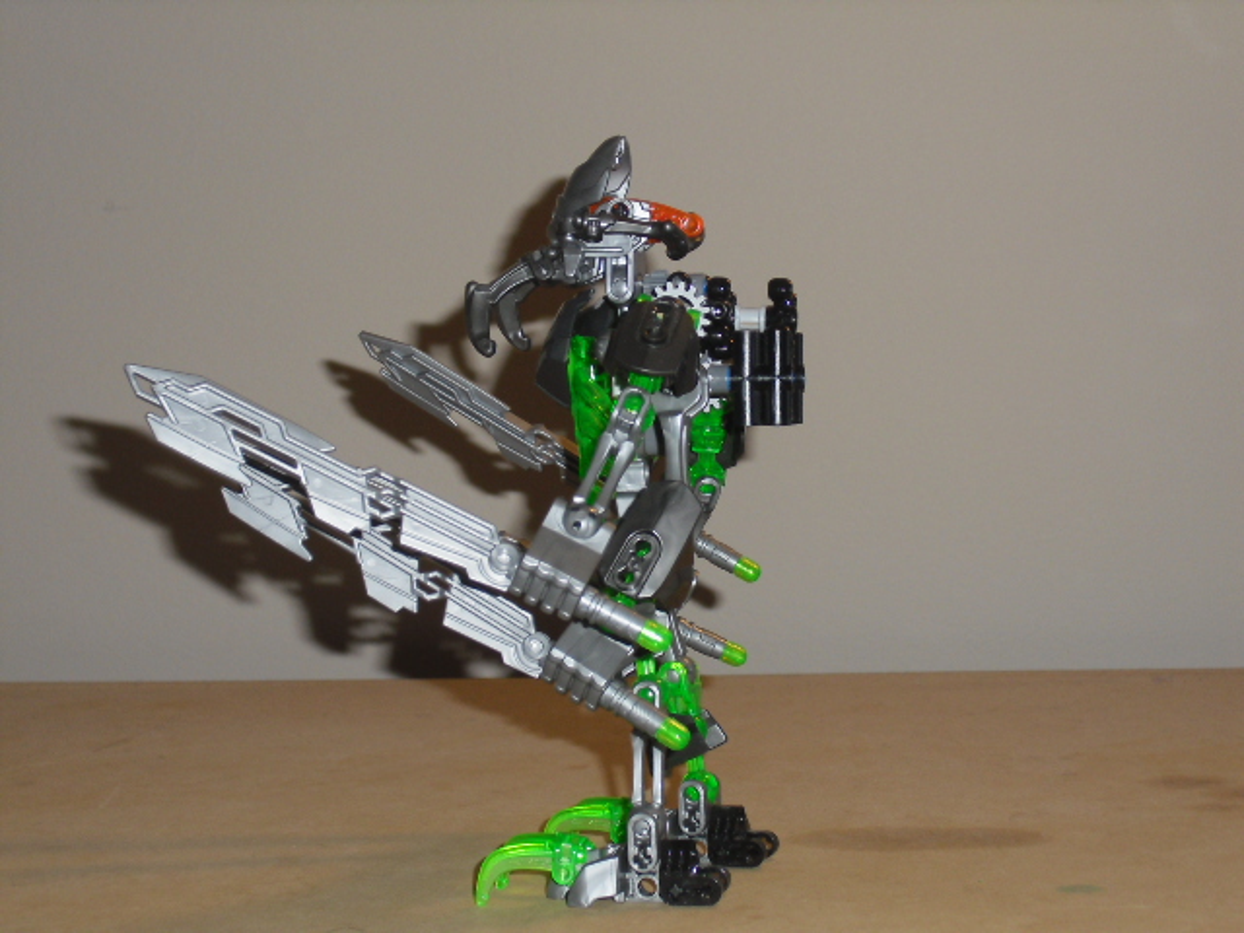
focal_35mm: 73
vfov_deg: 20.2
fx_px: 2623
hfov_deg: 26.7
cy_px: 466
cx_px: 622
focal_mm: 13.1
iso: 200
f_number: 4.6
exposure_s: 1/60
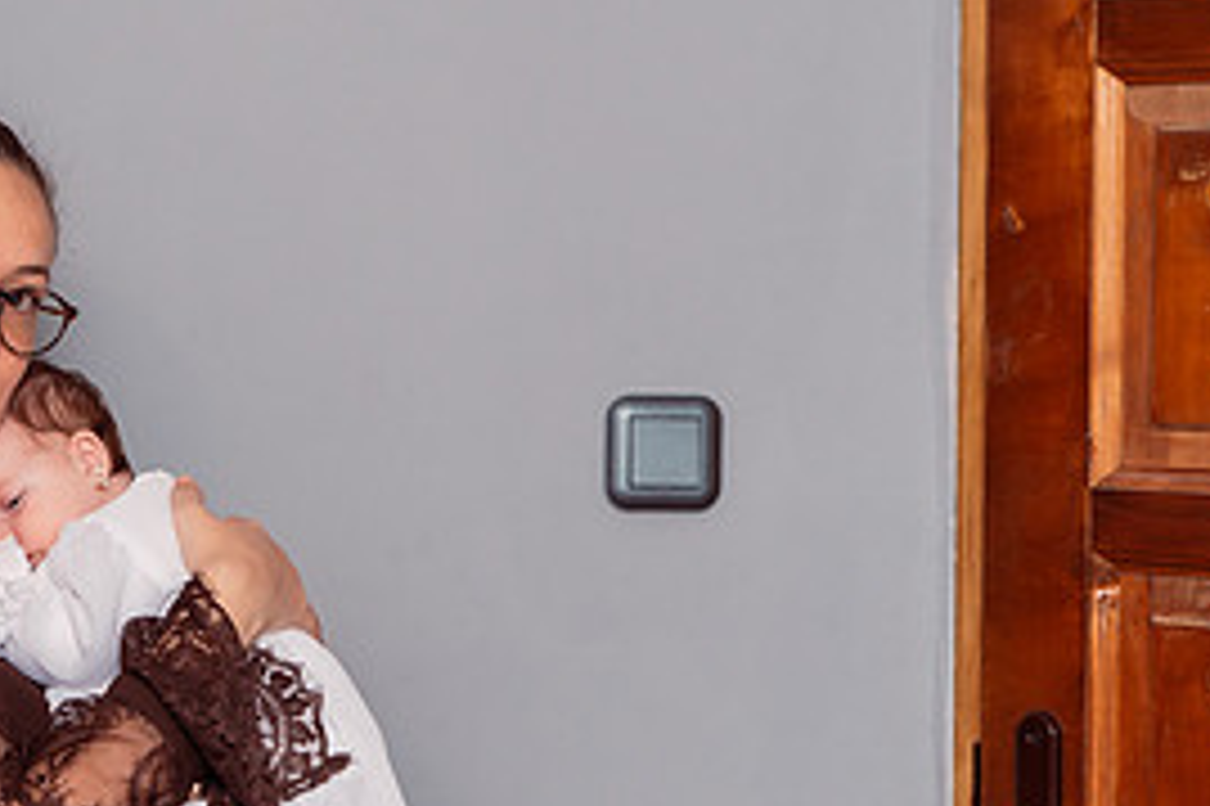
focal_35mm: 118
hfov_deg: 16.8
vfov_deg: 11.6
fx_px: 3964
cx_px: -103
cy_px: 385
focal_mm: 52
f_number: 3.2
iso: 640
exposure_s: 1/250
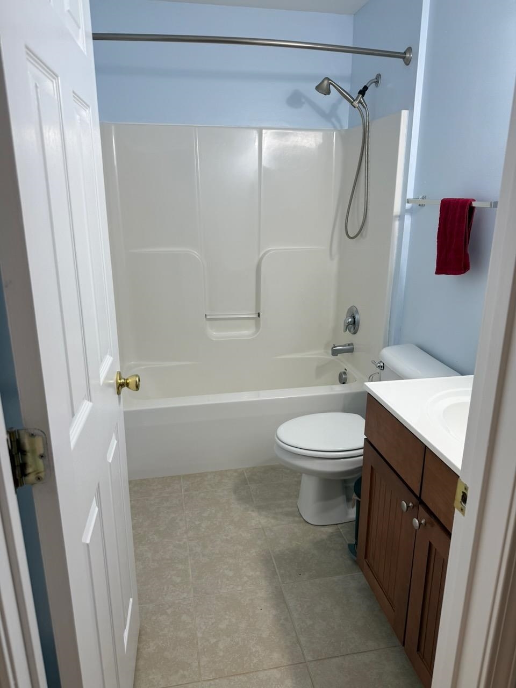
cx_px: 258
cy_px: 344
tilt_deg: -16.6
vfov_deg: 71.6
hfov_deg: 56.8
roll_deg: -1.6
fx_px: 477
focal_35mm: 24
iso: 64
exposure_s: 1/120
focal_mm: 6.76
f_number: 1.78
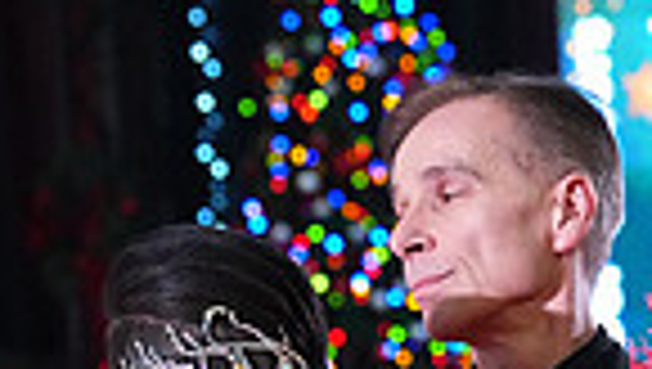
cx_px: 488
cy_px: 1048
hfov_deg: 4.3
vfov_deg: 2.4
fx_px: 8638
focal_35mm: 499
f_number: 5.6
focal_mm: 119
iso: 10000
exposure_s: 1/400
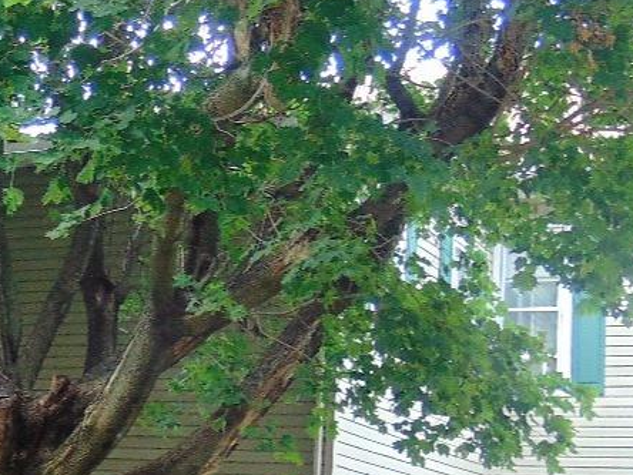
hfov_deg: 22.8
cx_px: -56
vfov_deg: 18.0
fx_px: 1481
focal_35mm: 81
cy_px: 398
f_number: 3
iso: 80
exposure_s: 1/80
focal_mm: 4.5
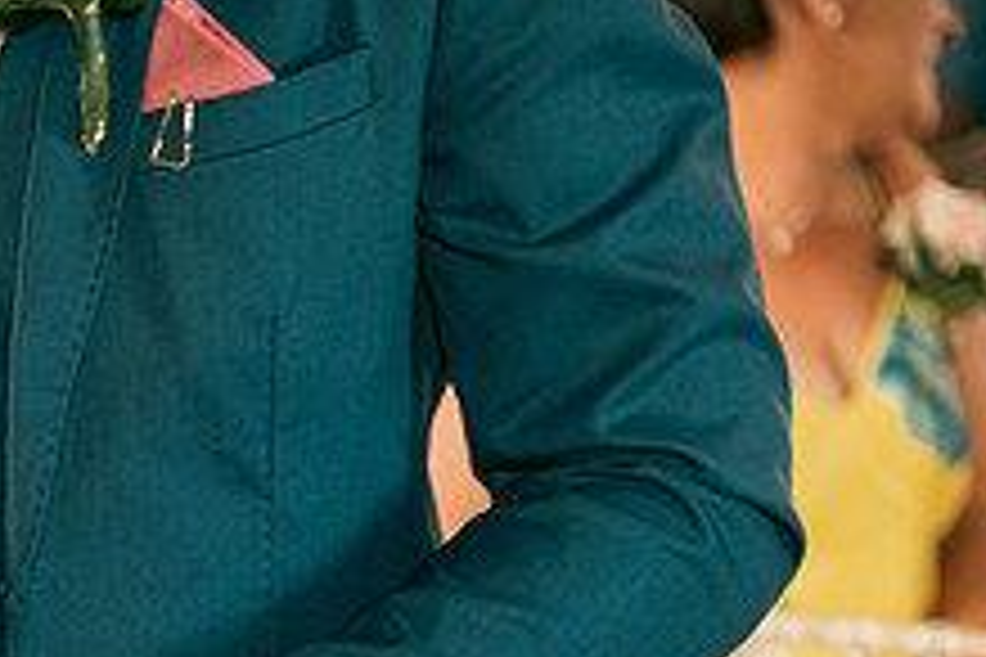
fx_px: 5067
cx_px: -225
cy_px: 857
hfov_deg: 10.9
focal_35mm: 185
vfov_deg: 7.3
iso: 640
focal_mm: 70
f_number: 3.5
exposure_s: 1/160
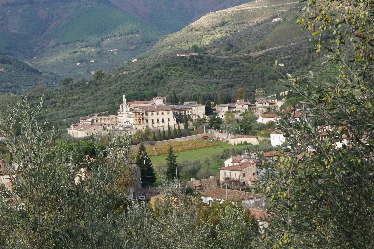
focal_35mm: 82
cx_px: 187
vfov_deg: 16.6
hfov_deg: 24.6
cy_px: 124
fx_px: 857
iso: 1600
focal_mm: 55
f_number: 22
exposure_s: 1/250
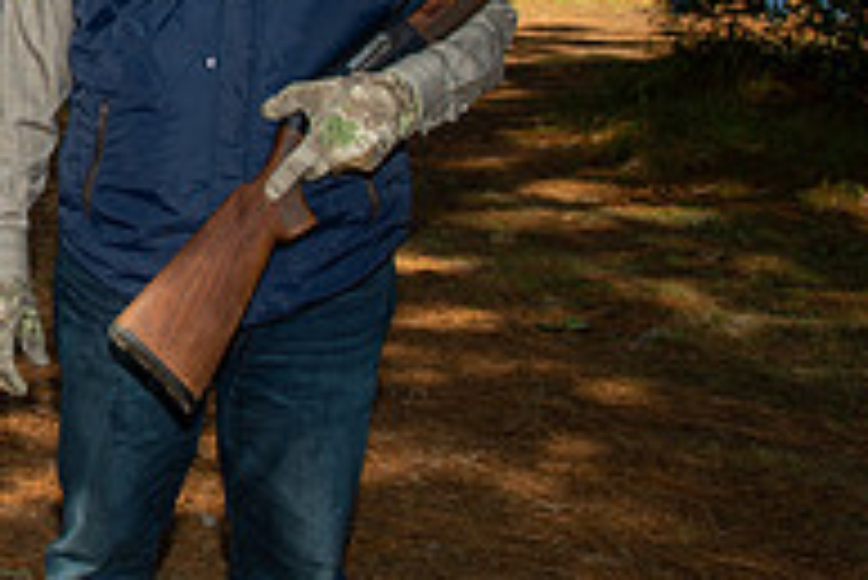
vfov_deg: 22.2
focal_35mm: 60
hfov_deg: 26.5
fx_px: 1448
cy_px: 81
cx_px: -351
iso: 125
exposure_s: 1/160
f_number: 6.3
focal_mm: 20
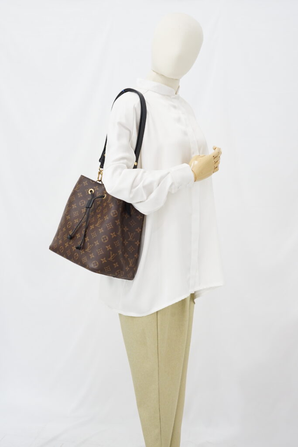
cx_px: 149
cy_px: 224
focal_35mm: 50
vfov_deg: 39.6
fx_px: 621
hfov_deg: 27.0
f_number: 6.3
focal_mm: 50
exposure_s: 1/8
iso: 640
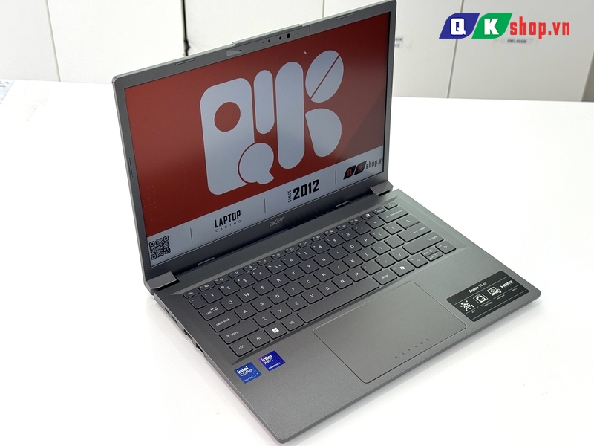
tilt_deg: -37.1
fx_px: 824
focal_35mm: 48
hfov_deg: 39.7
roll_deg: -0.4
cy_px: 223
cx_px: 297
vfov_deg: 30.3
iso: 80
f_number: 1.78
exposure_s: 1/159
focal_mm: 6.76
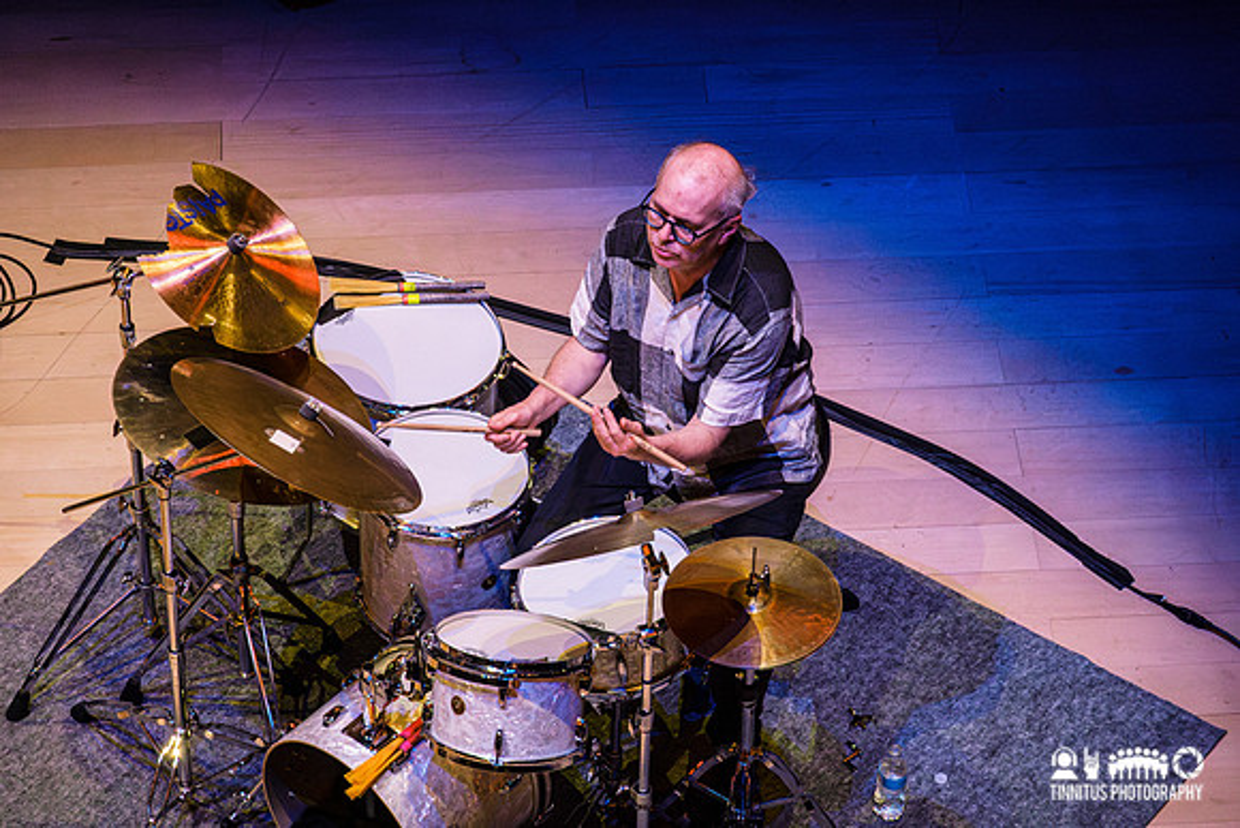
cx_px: 620
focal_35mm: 127
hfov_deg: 16.1
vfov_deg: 10.8
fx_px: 4375
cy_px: 414
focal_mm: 46.09
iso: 3200
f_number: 4.5
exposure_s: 1/320
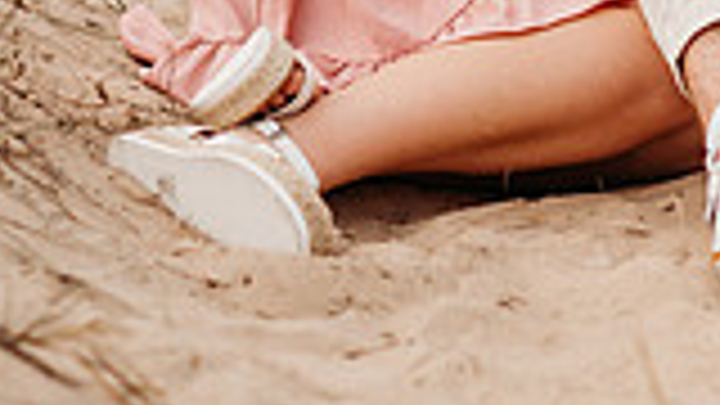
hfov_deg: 8.6
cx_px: 572
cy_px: -432
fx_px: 4773
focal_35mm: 250
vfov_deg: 4.8
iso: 200
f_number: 2.8
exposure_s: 1/1000
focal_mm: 85
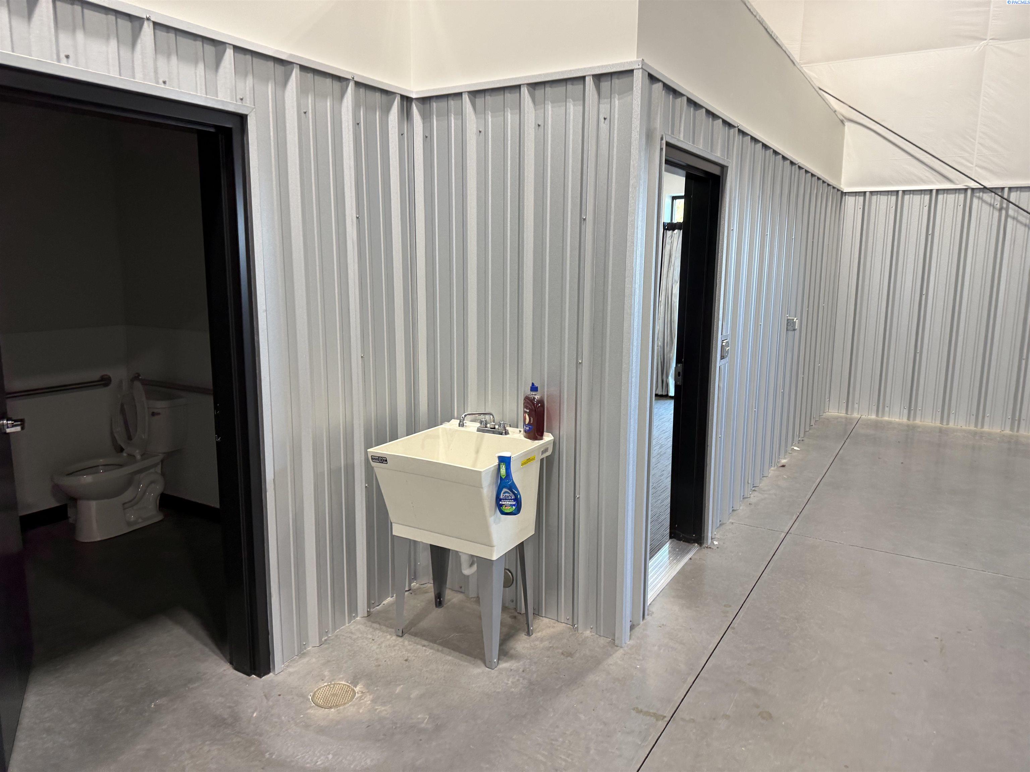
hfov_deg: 71.6
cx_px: 515
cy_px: 386
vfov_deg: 56.8
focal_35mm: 24
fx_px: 714
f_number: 1.78
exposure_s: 1/120
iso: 200
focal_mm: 6.76
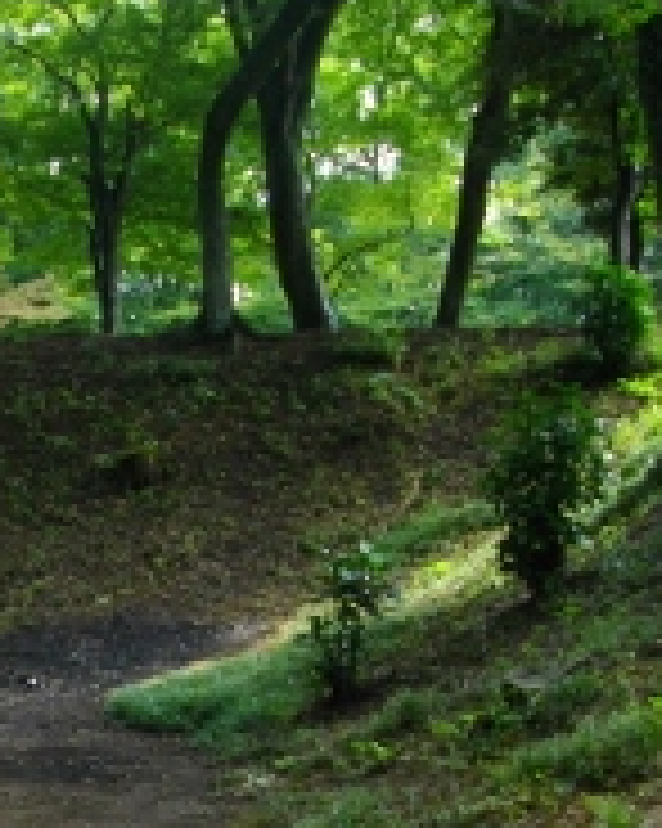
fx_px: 2083
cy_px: 587
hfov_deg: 17.6
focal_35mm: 85
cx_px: -5
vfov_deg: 22.3
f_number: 2.9
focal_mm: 5.7
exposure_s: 1/100
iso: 111
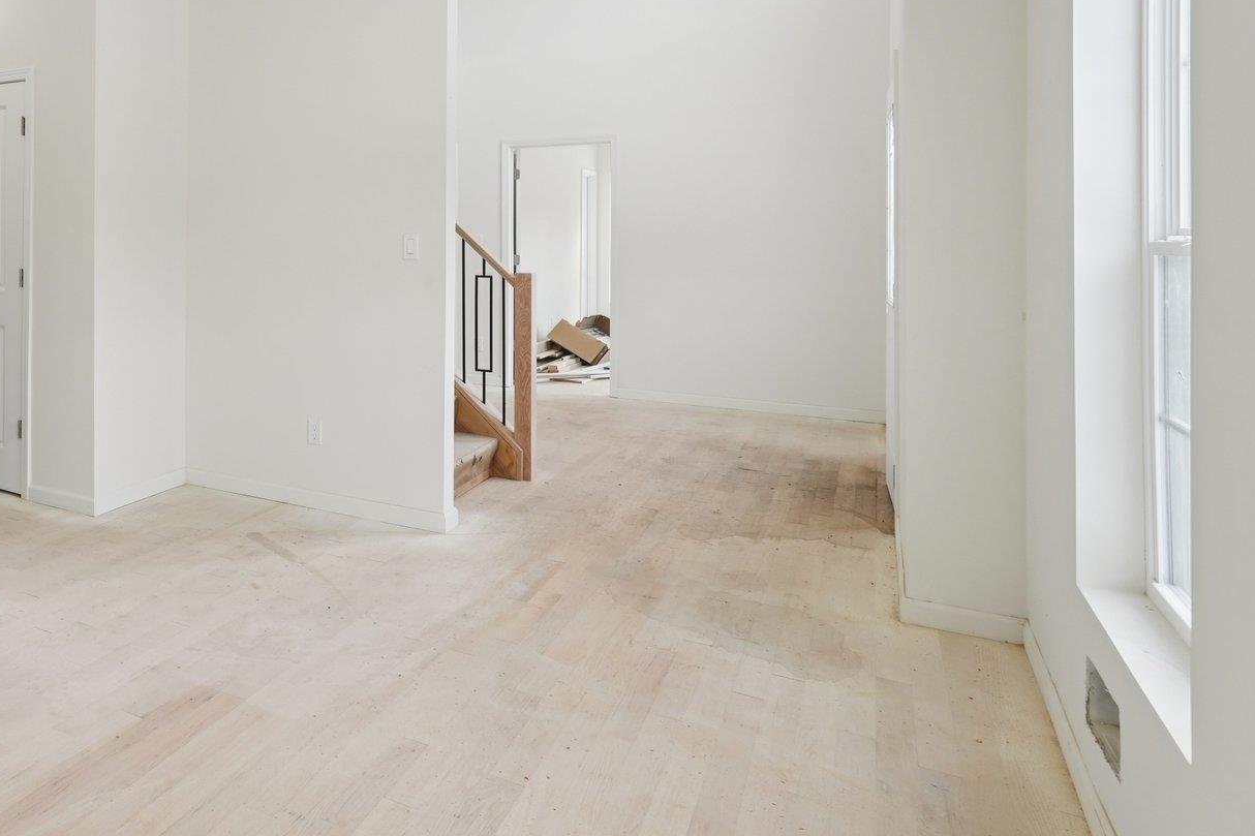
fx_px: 941
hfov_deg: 60.5
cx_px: 207
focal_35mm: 27
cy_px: 235
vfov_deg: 46.6
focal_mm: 16
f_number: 9
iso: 160
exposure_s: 1/30
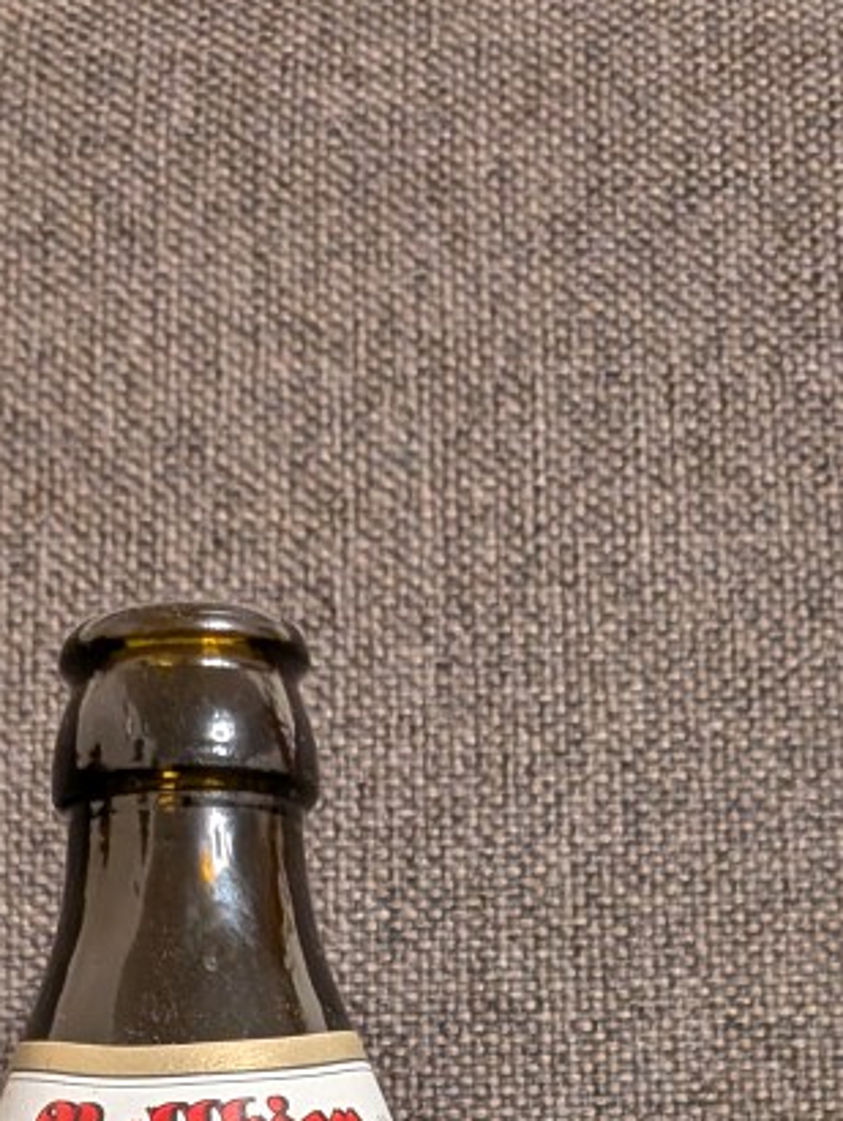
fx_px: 2269
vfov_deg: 23.3
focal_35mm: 70
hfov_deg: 20.9
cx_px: 243
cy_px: 1601
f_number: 1.7
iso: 29
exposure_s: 1/20
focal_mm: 4.53
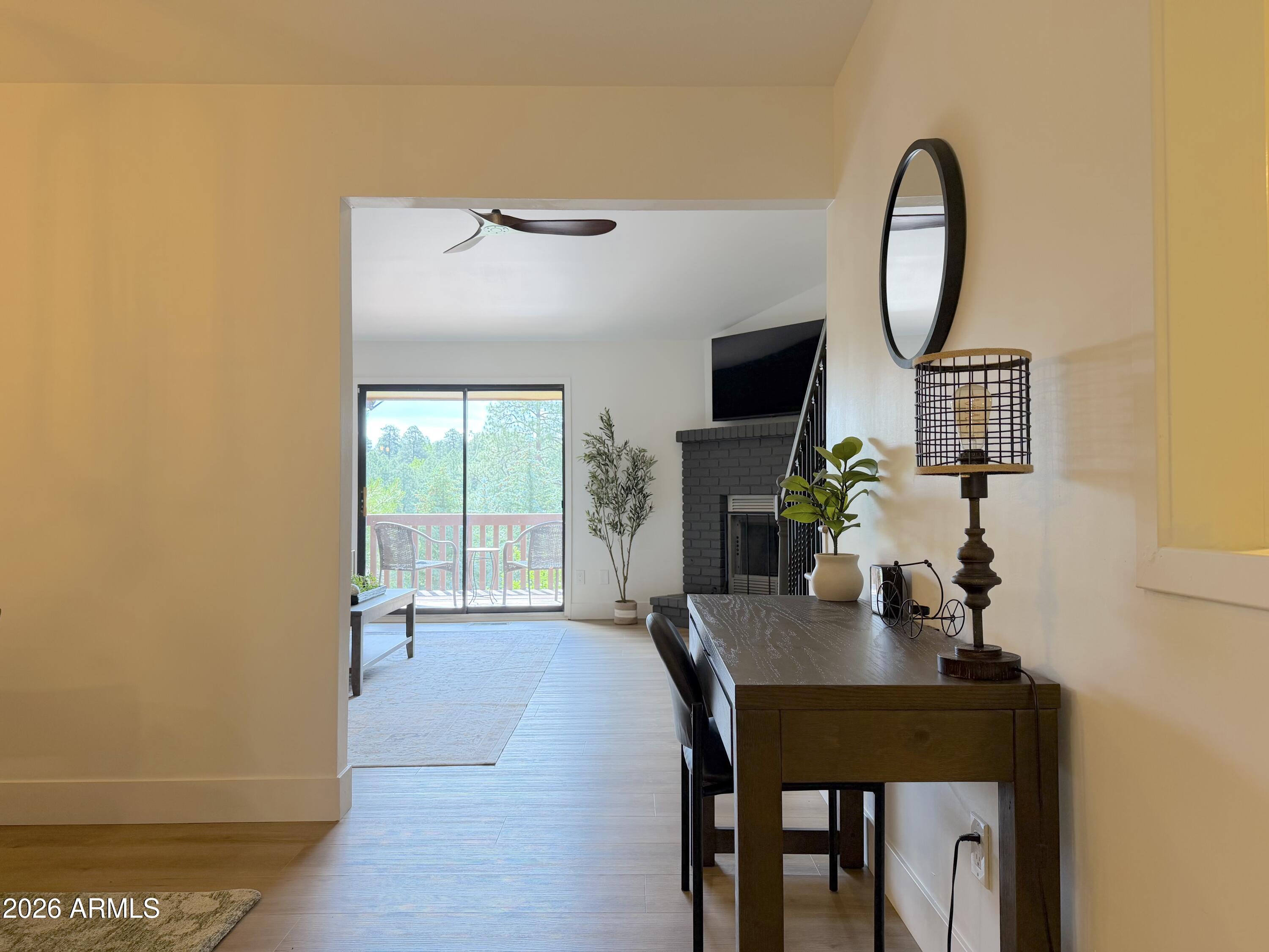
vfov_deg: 56.8
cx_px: 634
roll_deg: +1.0
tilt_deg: +2.0
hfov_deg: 71.6
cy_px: 476
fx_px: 880
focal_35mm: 24
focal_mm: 6.76
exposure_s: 1/189
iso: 100
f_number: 1.78
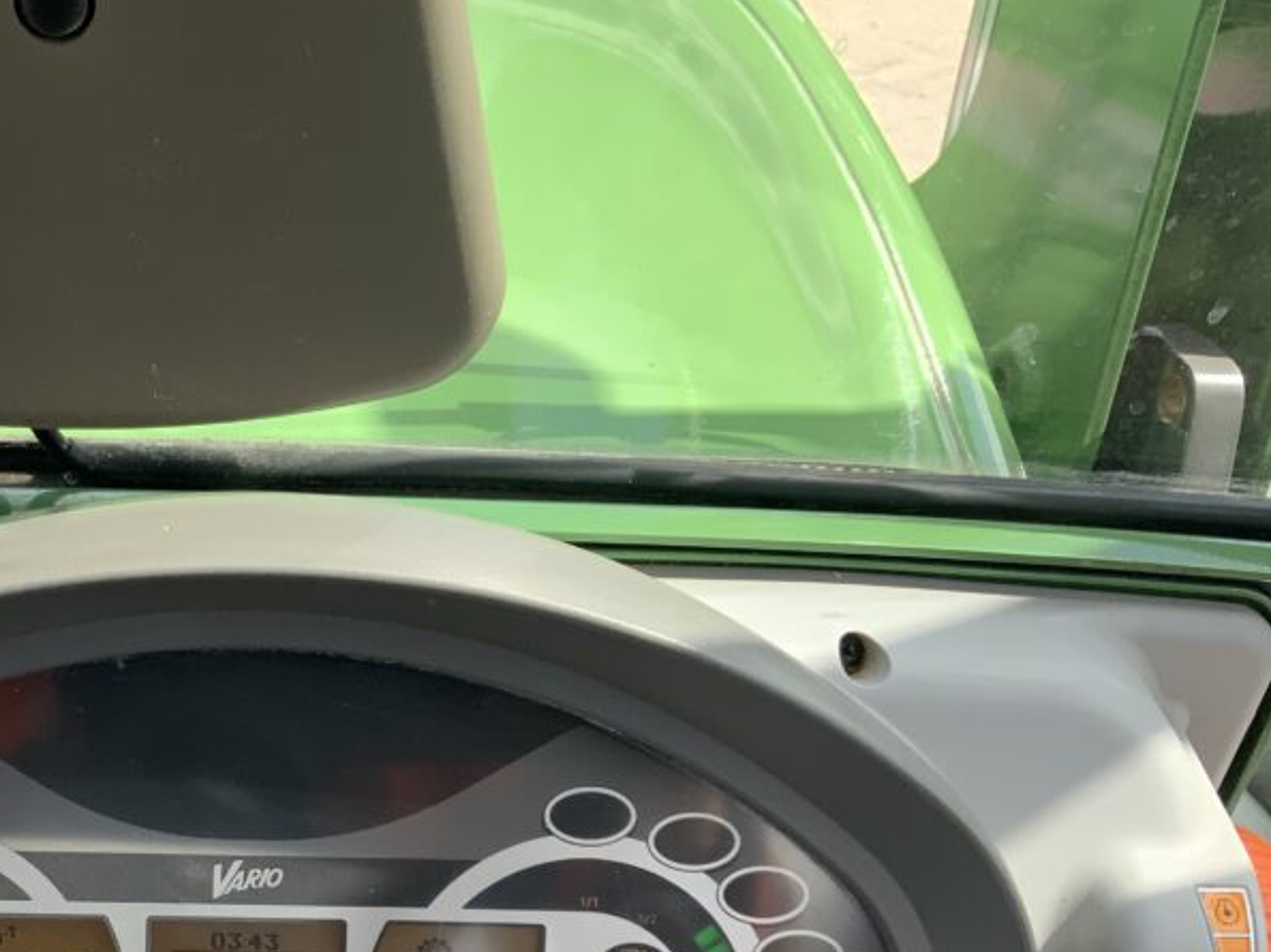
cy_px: 723
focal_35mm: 50
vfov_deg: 28.6
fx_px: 1835
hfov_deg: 36.5
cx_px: 197
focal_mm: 3
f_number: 1.8
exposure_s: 1/297
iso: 16
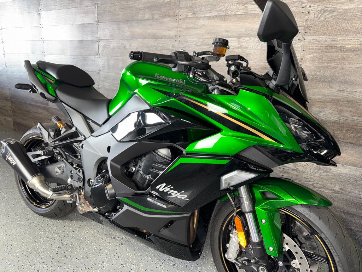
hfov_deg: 71.6
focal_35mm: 24
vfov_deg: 56.8
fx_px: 251
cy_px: 136
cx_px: 181
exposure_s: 1/17
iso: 64
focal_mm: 6.76
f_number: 1.78
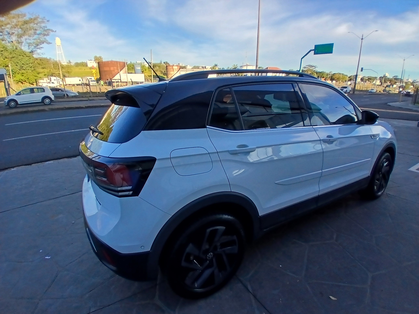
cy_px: 157
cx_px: 210
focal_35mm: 17
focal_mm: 1.4
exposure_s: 1/441
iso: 50
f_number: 2.2
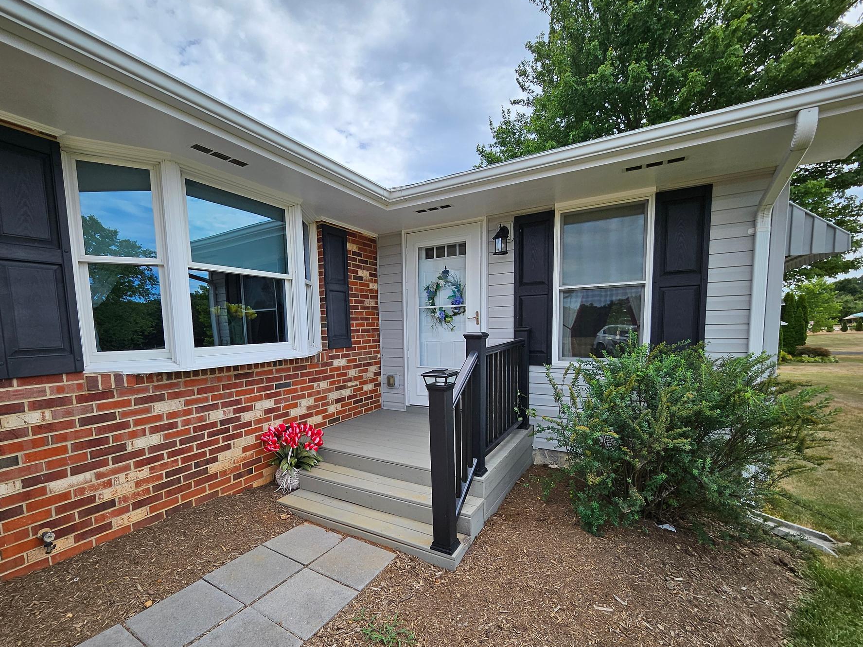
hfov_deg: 98.0
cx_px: 405
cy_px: 353
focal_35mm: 15
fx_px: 374
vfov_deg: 81.5
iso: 32
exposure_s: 1/871
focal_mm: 1.74
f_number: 2.2
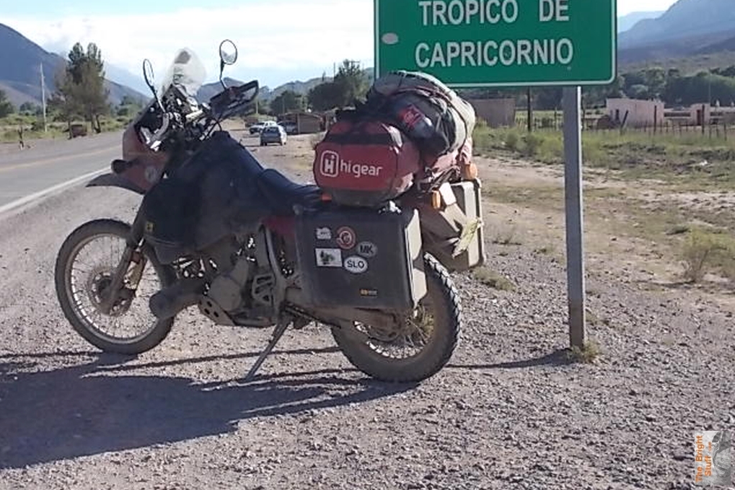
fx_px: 1408
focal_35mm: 69
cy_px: 215
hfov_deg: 29.2
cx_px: 369
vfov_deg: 19.7
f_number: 5.3
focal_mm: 11.8
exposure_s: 1/250
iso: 80
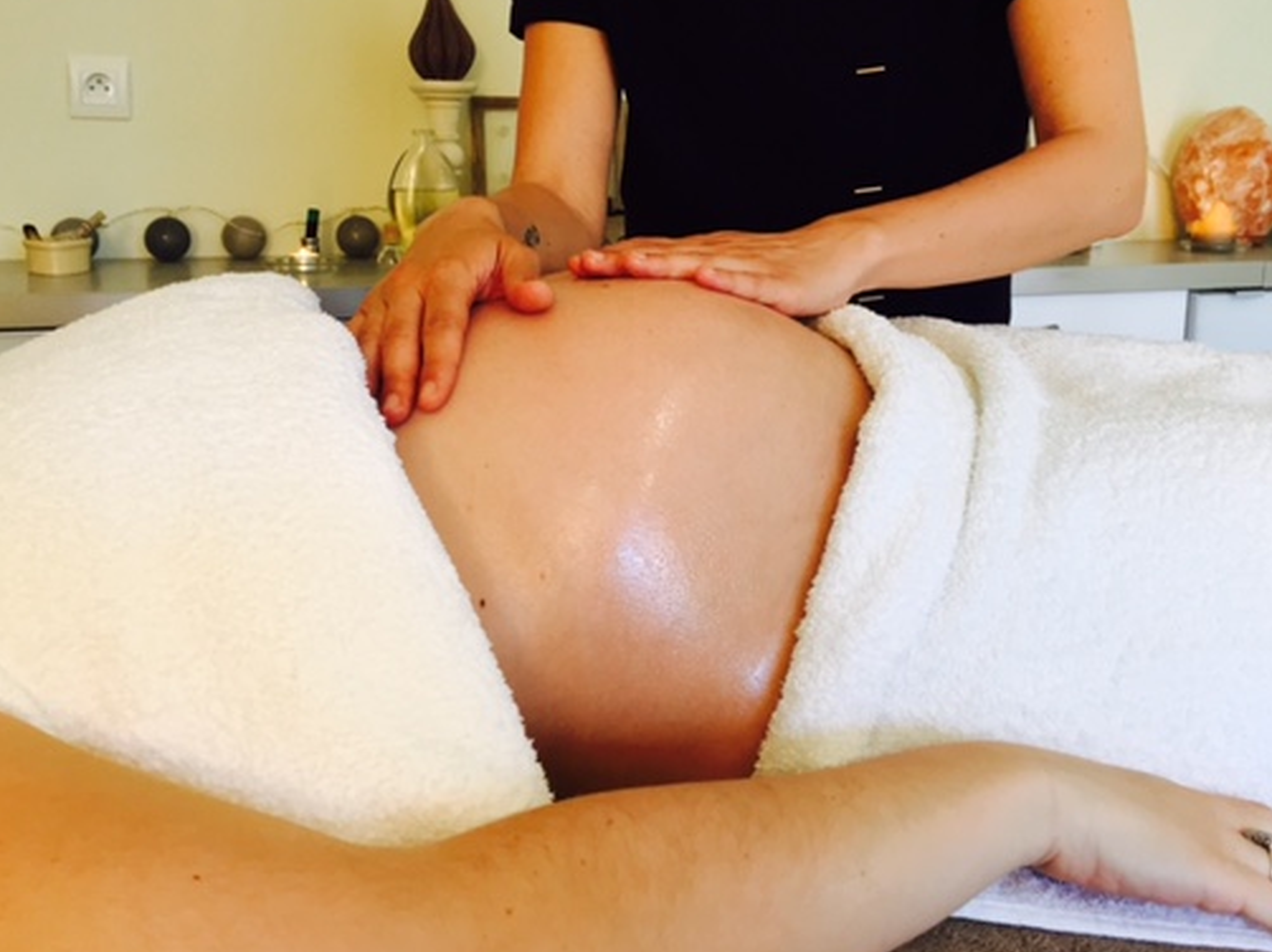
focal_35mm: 37
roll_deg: -0.8
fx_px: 1359
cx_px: 598
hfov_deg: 50.1
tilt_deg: -10.2
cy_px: 367
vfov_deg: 38.4
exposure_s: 1/33
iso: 100
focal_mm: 4.15
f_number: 2.2
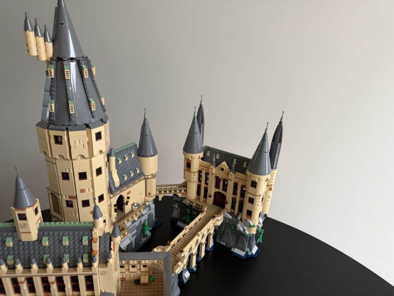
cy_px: 148
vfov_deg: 56.8
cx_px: 197
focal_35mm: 24
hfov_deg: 71.6
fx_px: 273
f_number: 1.78
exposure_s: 1/91
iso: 200
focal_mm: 6.76
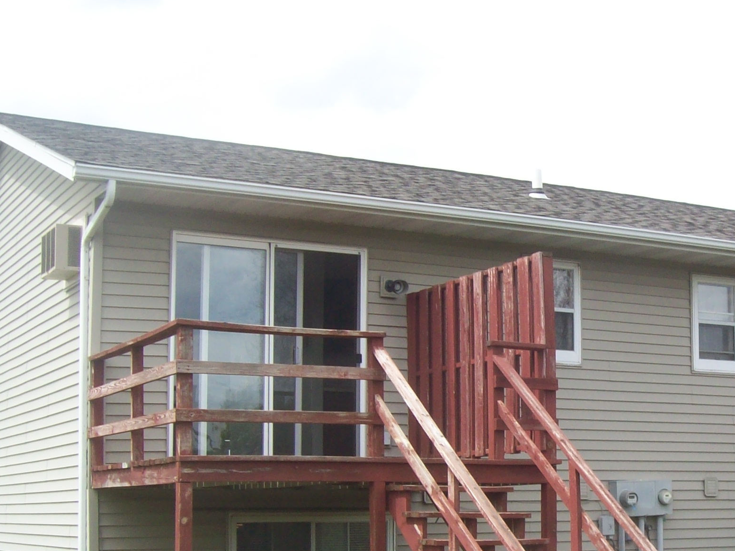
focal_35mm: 66
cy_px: 419
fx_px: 1401
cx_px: 641
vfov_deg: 22.0
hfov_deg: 28.4
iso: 80
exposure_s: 1/313
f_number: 4.8
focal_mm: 6
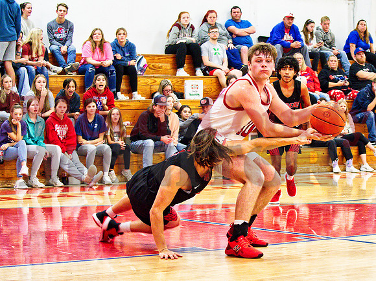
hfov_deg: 27.8
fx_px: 760
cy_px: 140
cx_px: 188
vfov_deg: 21.0
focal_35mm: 70
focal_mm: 35
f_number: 2.8
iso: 3200
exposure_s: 1/400
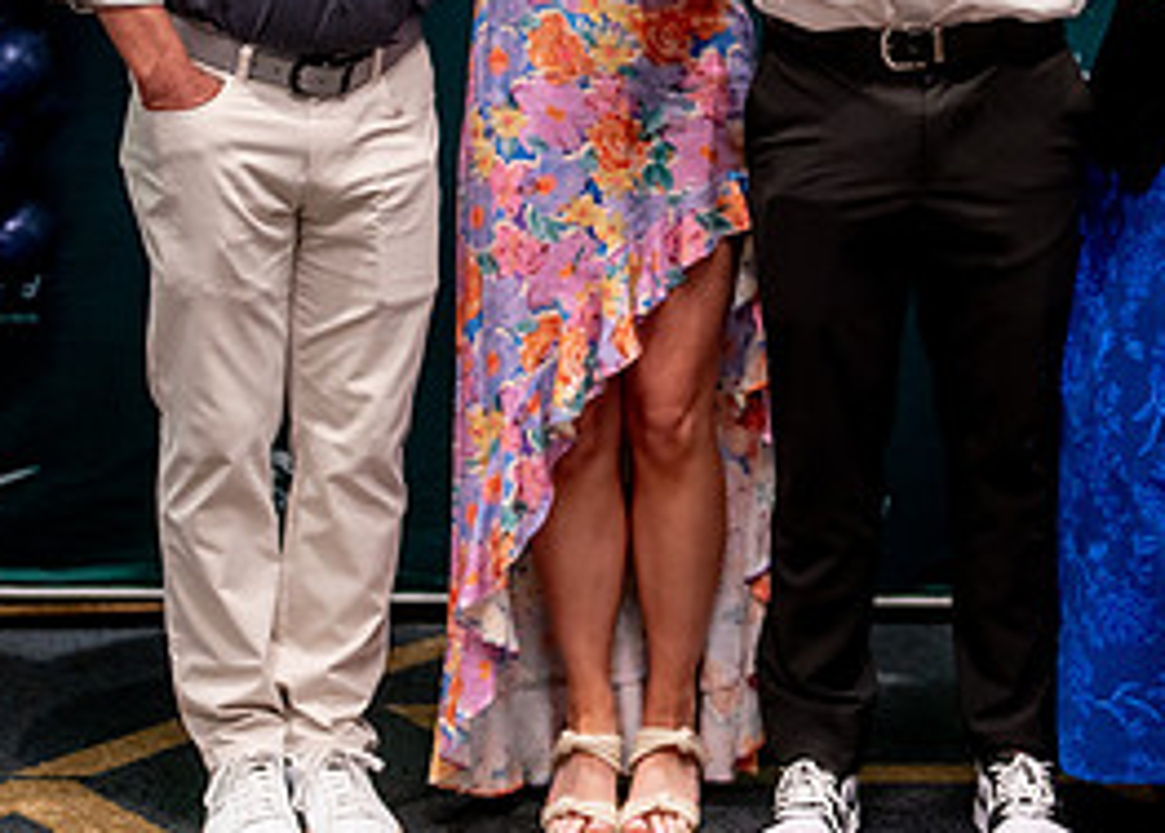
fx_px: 3839
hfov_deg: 17.0
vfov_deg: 12.3
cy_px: 89
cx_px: 1076
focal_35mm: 116
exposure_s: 1/320
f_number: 1.2
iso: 800
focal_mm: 50
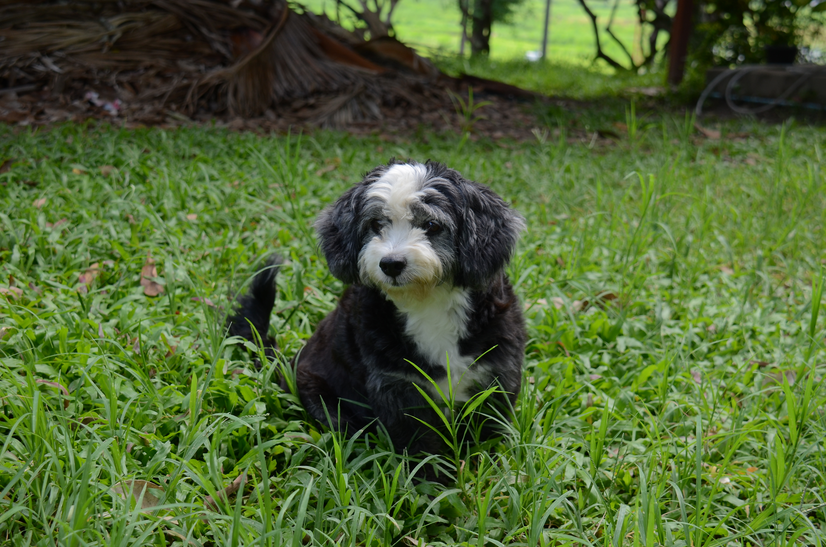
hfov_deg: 37.9
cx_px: 413
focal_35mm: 52
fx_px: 1202
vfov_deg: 25.6
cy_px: 274
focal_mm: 35
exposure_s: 1/125
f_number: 5.6
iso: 200
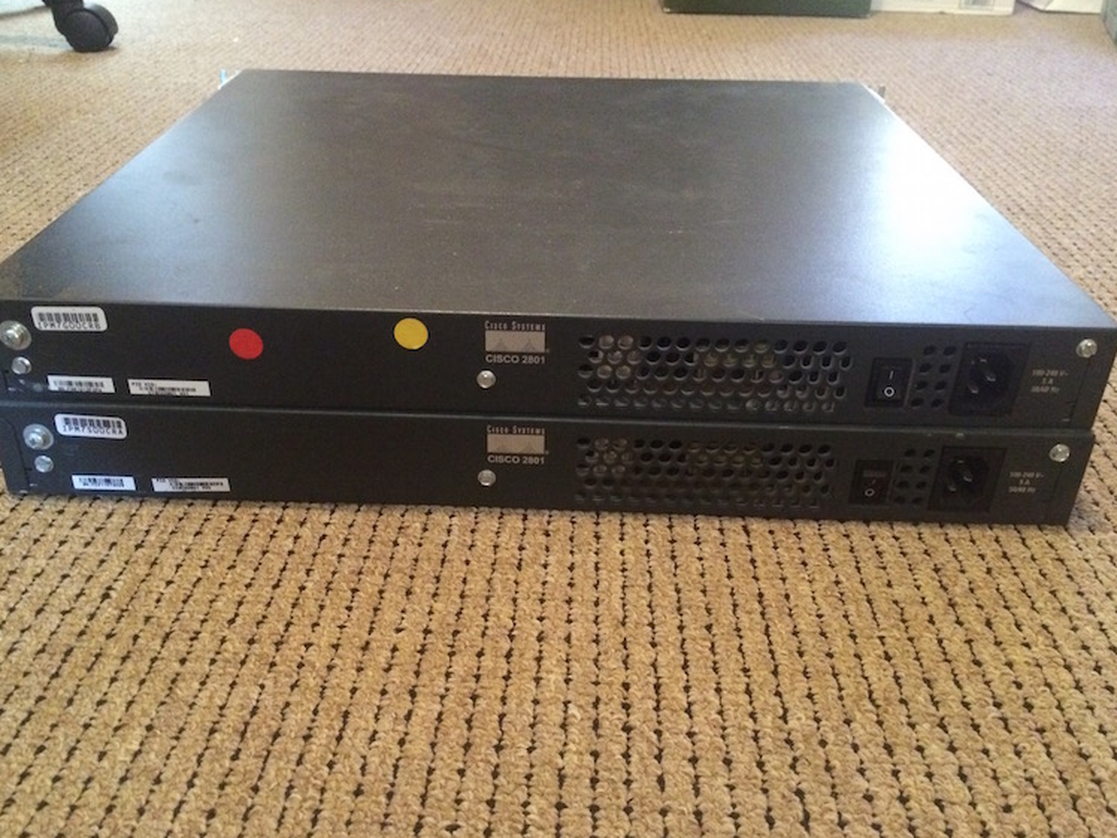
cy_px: 430
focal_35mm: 31
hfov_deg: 58.3
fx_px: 1000
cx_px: 526
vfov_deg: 45.4
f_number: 2.2
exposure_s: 1/15
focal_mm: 4.15
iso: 500
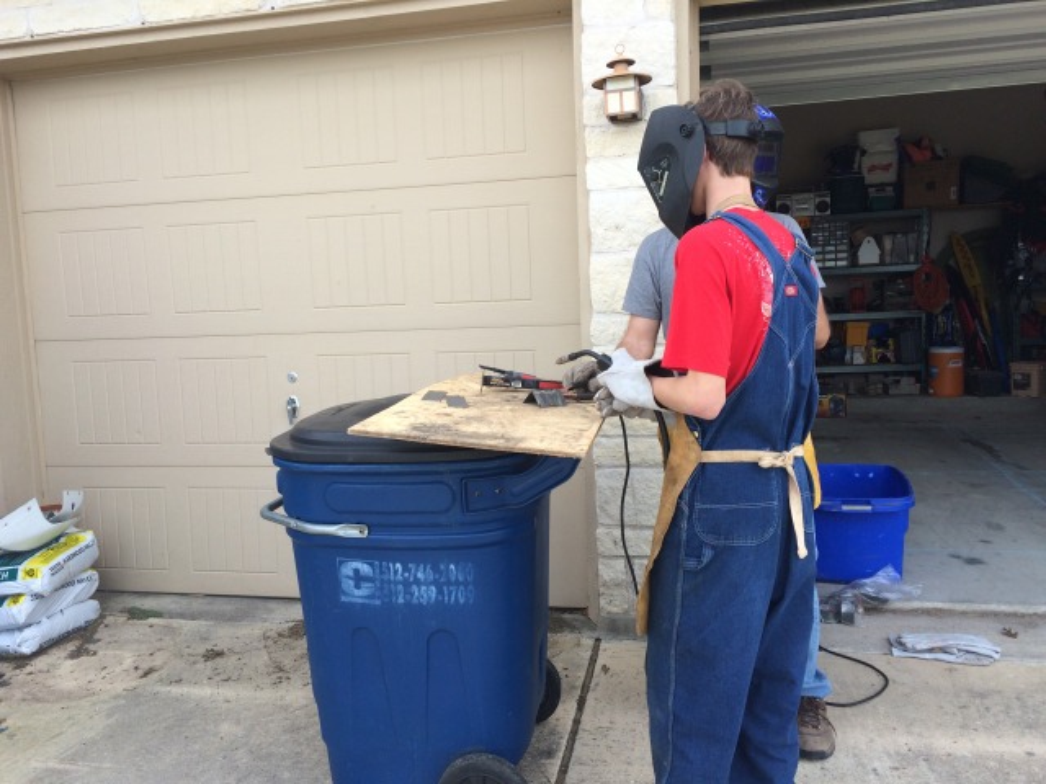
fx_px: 876
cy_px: 392
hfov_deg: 61.7
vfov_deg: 48.2
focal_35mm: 29
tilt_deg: -7.7
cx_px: 523
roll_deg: +2.7
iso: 32
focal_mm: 4.15
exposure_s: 1/249
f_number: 2.2
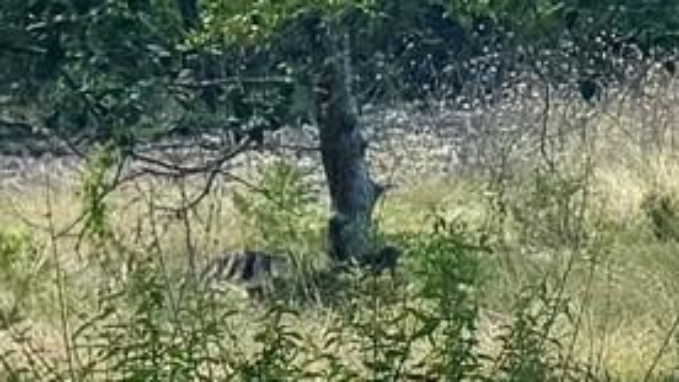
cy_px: 74
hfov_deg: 9.0
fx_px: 3491
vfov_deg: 6.2
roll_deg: -3.5
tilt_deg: -8.8
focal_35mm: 194
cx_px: 2037
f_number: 1.78
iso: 80
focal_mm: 6.76
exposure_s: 1/2252
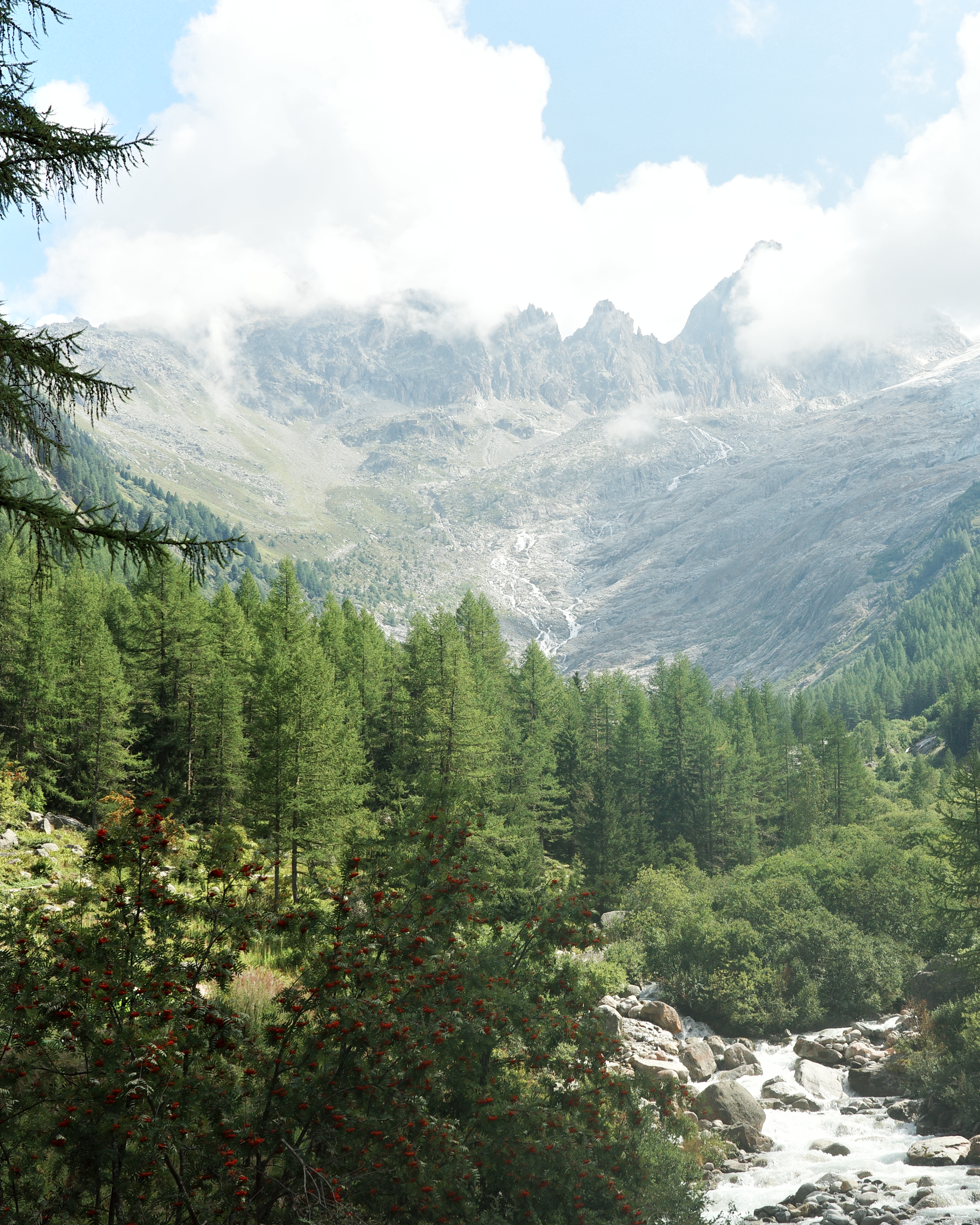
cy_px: 611
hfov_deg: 26.5
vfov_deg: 33.0
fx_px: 2067
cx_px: 659
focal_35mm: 57
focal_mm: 26
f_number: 5.6
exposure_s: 1/500
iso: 200
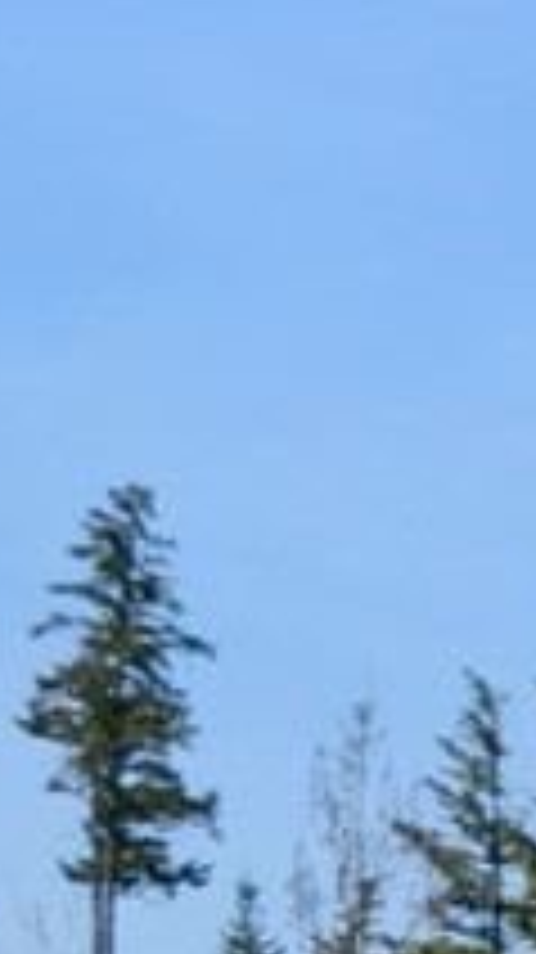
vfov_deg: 5.0
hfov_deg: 2.6
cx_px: 3811
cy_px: 2142
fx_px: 10604
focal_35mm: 419
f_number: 6.3
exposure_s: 1/1000
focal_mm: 26
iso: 100
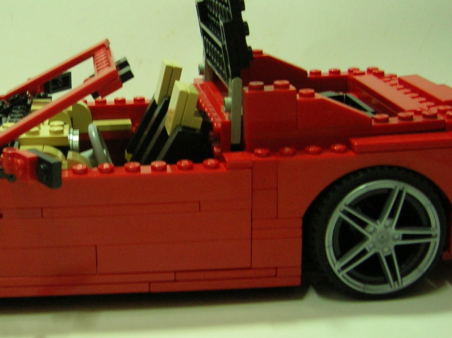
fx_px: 887
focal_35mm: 68
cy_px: 127
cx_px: 107
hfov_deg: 28.1
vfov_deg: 21.5
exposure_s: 1/3.9
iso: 97
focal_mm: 5.7
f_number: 2.9
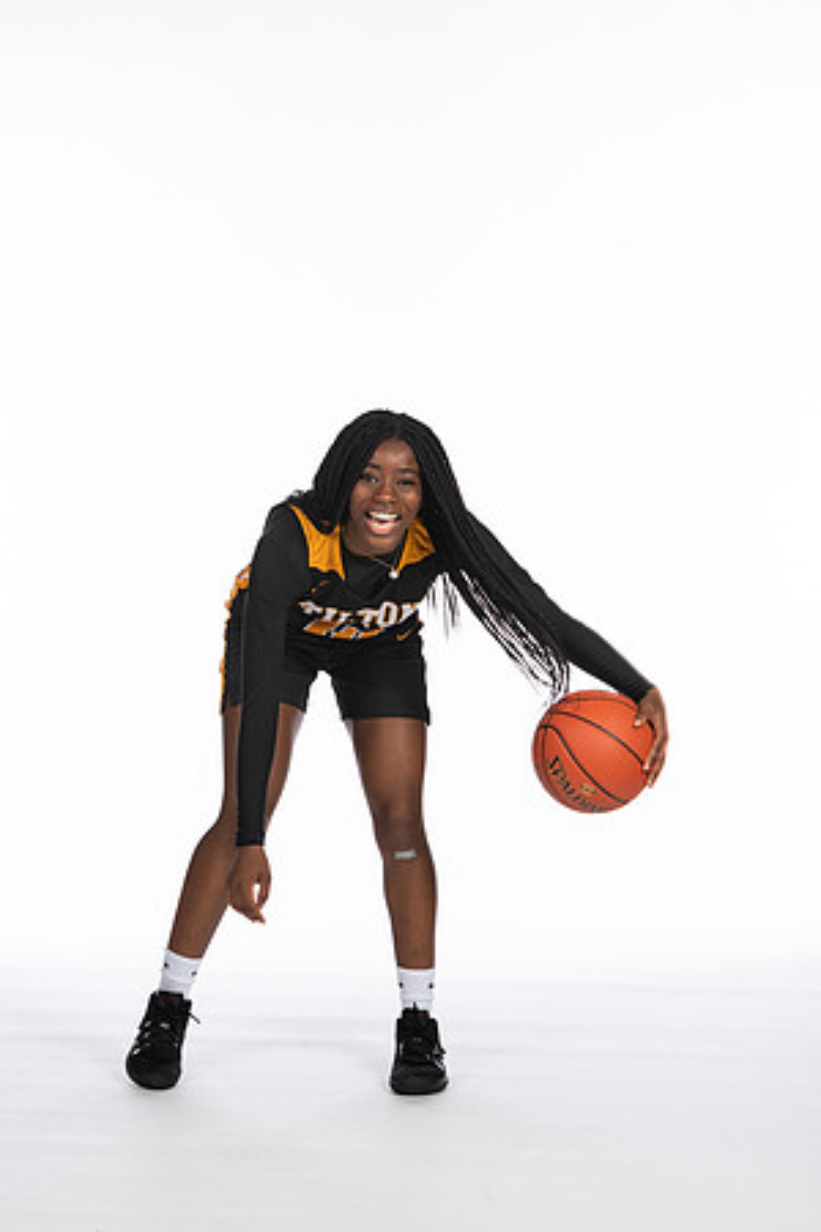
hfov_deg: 11.7
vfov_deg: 17.5
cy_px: 616
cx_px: 410
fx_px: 4002
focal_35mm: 117
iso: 100
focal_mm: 78
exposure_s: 1/100
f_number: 5.6
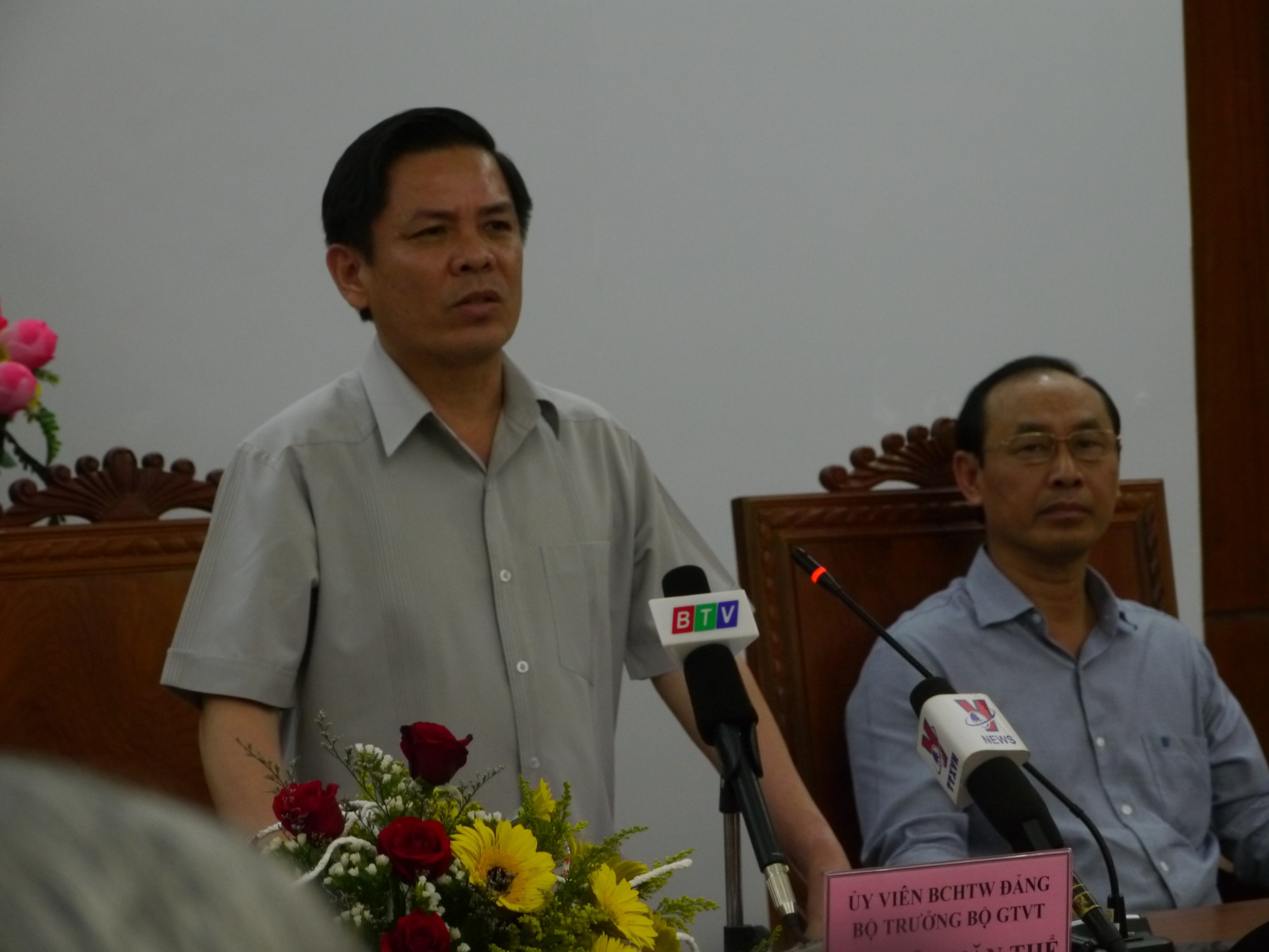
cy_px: 476
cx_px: 634
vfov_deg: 12.1
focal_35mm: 122
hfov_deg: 16.1
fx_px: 4472
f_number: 5.7
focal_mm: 61
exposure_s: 1/60
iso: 1000
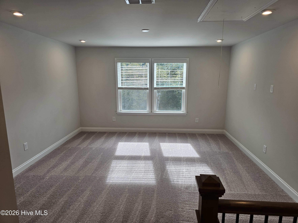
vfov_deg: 58.9
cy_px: 112
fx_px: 198
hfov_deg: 73.9
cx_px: 149
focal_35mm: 23
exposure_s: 1/120
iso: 25
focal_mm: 6.3
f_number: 1.7
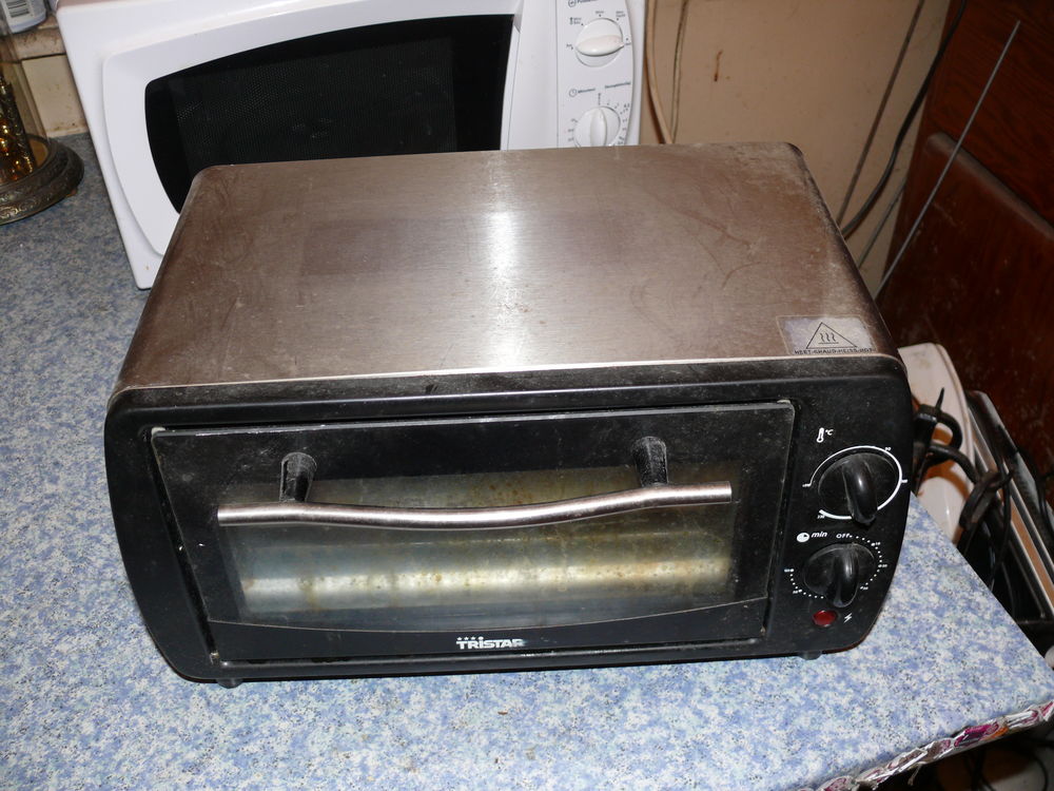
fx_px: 1066
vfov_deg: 40.7
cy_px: 396
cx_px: 527
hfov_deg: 52.6
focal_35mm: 35
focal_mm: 7.4
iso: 100
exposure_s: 1/30
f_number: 2.8
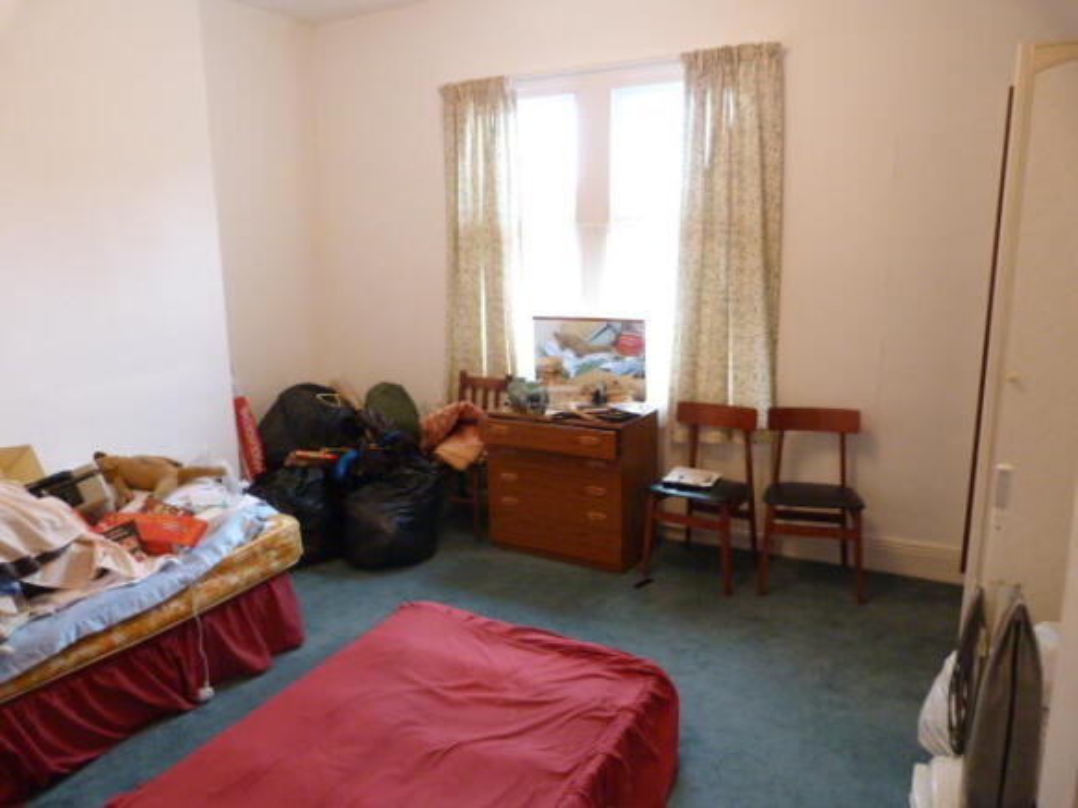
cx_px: 539
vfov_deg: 54.9
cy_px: 404
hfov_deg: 69.4
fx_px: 778
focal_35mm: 25
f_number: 2.8
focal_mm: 4.5
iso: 400
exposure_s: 1/15
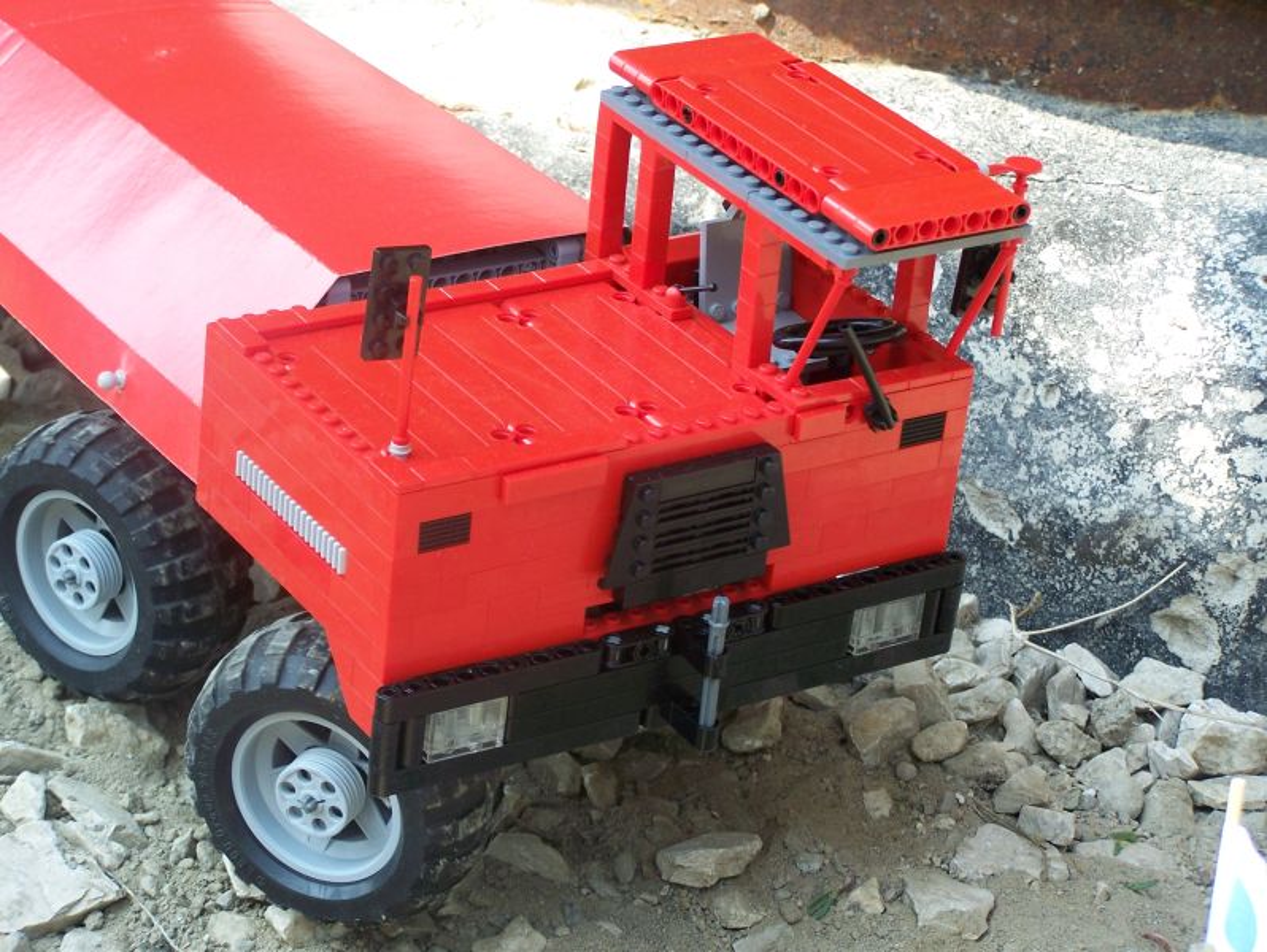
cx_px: 634
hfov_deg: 20.8
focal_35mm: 94
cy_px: 476
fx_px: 3444
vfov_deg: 15.8
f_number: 3.2
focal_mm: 15.6
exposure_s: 1/250
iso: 80
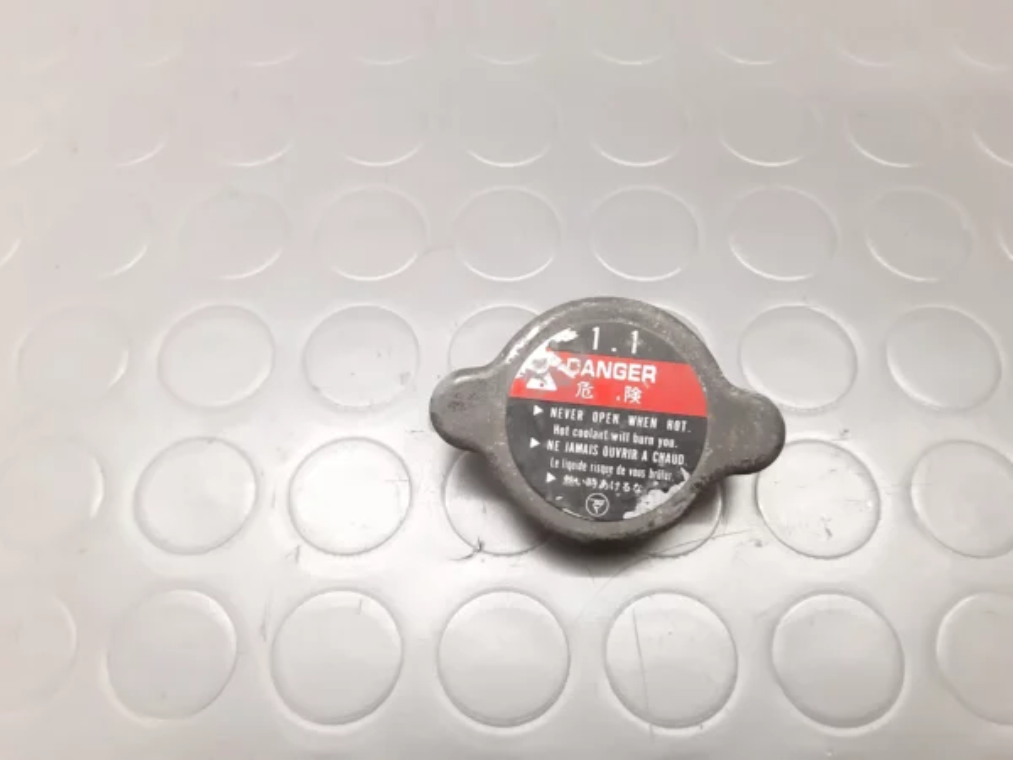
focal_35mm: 27
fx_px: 790
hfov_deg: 65.3
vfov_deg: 51.4
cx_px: 506
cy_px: 380
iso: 500
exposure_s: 1/25
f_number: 1.7
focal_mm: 3.93
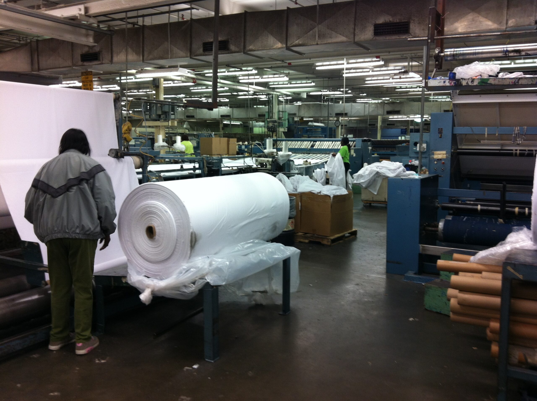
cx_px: 268
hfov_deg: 52.7
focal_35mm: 35
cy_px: 200
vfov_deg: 40.6
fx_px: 542
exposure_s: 1/17
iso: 80
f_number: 2.8
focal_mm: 3.85
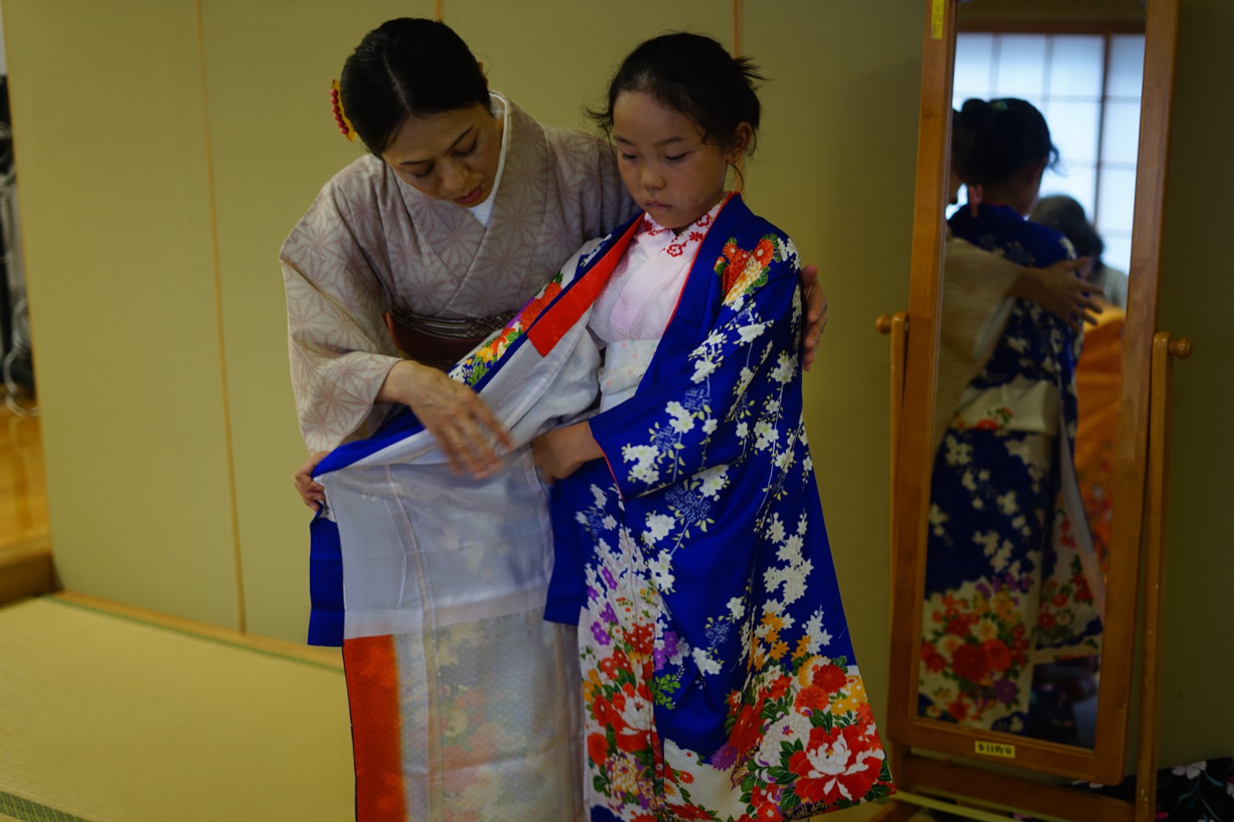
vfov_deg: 27.0
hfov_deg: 39.6
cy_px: 411
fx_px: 1713
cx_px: 617
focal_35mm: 50
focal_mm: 50
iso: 125
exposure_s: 1/60
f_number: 1.8
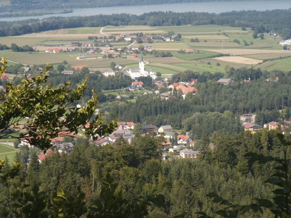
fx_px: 1169
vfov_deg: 10.7
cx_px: 146
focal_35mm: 139
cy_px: 109
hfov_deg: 14.2
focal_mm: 28.23
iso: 64
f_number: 8
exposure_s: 1/125
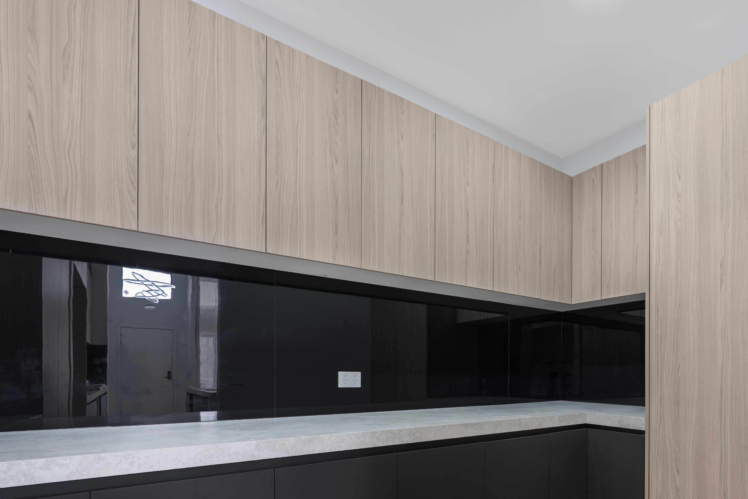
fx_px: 395
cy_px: 376
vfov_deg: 60.9
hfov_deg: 86.4
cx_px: 426
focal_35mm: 19
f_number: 8
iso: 100
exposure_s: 1/2
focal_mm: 12
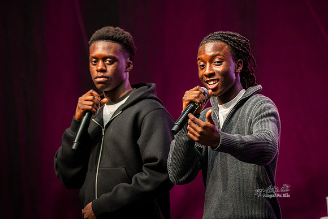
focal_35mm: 330
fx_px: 3004
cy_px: 51
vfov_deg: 4.2
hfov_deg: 6.2
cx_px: 162
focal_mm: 200
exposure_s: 1/160
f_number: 2.8
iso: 2000
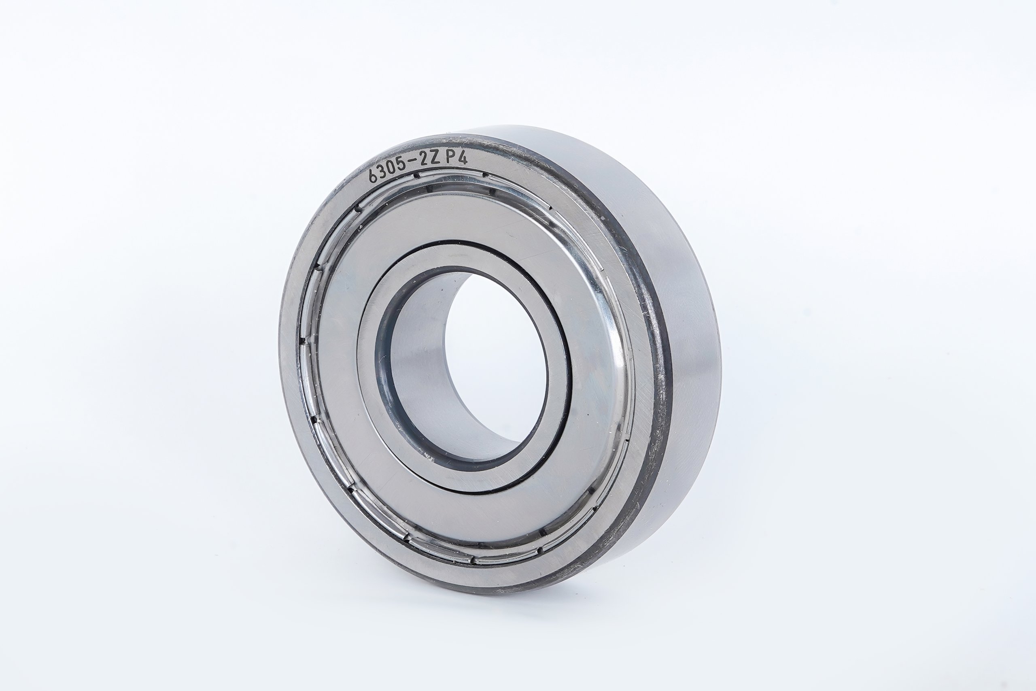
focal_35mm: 50
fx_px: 1439
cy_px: 346
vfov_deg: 27.0
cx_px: 518
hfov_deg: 39.6
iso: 100
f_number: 16
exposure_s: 1/160
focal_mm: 50
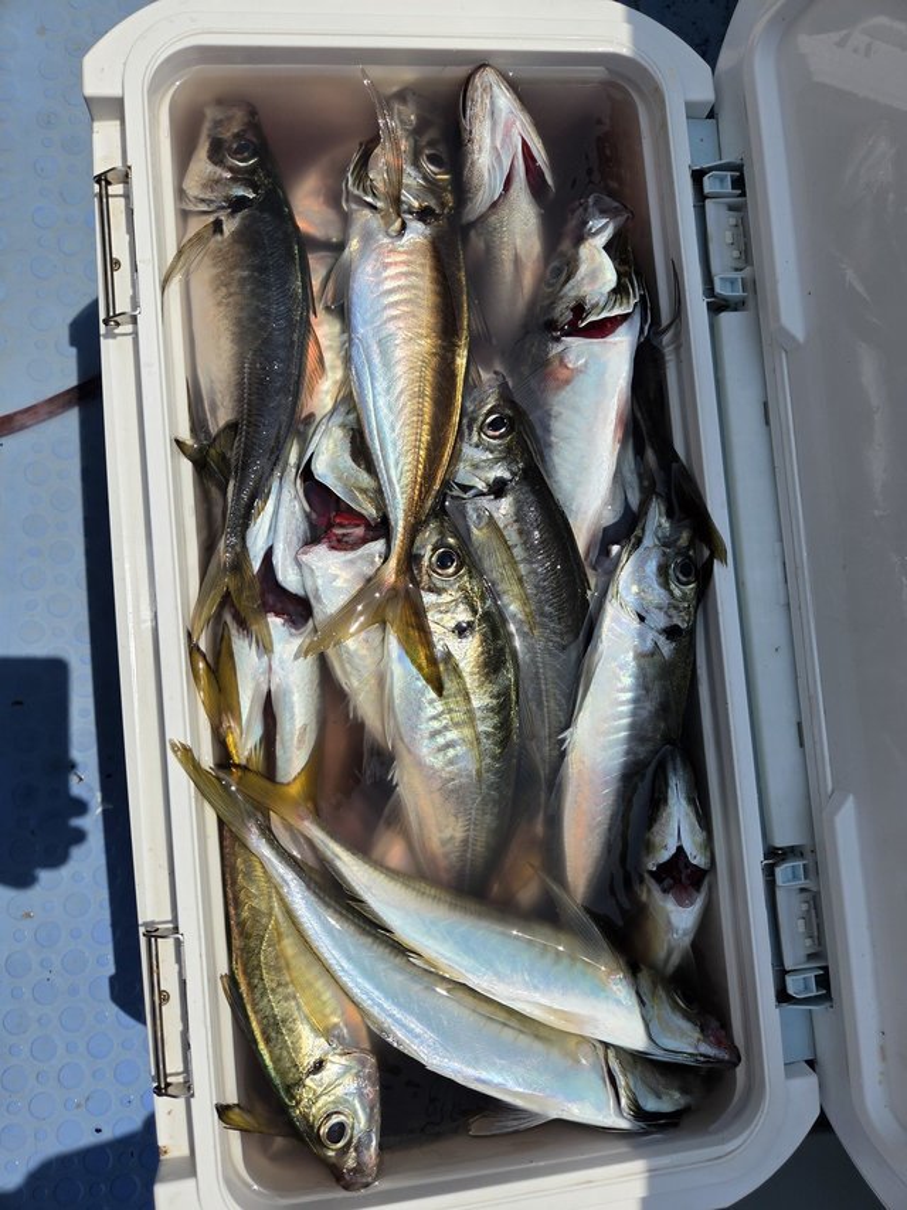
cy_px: 605
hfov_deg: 58.9
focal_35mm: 23
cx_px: 454
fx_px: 804
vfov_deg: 73.9
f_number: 1.8
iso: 64
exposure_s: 1/7887
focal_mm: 5.4
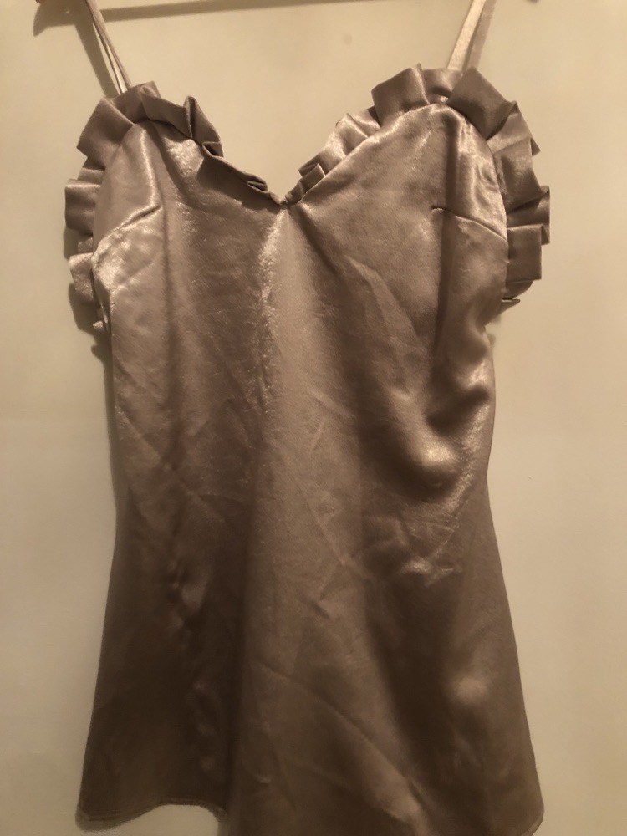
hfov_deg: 49.7
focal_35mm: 28
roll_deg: +3.6
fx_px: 676
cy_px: 418
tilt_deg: -3.8
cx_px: 314
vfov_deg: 63.4
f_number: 1.8
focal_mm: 3.99
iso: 100
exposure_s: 1/6
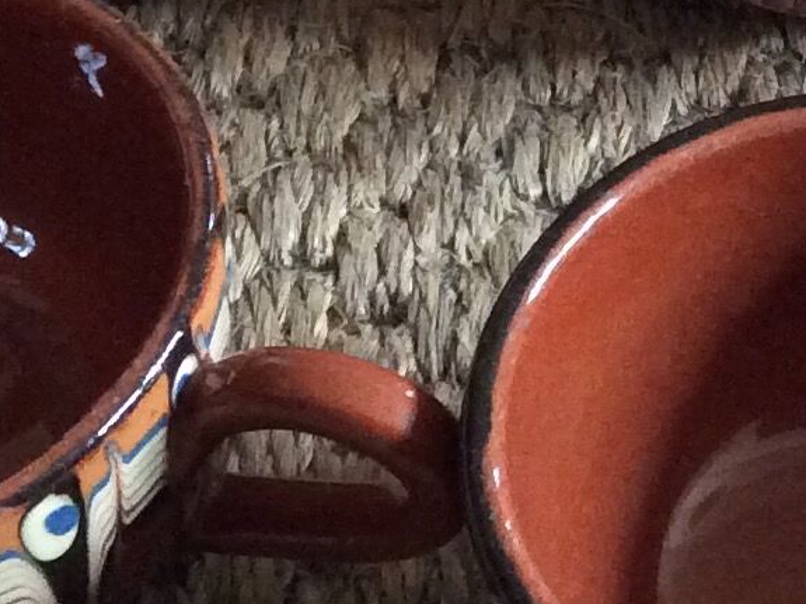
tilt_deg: -47.2
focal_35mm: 144
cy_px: -87
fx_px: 3352
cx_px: 849
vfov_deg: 10.2
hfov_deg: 13.5
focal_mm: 3.3
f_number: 2.4
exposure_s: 1/24
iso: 320
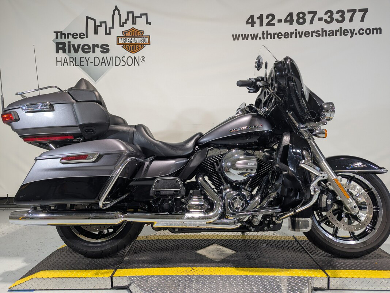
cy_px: 146
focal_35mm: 24
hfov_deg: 71.6
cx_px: 195
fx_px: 270
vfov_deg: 56.8
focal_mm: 6.81
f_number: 1.85
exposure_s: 1/60
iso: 47
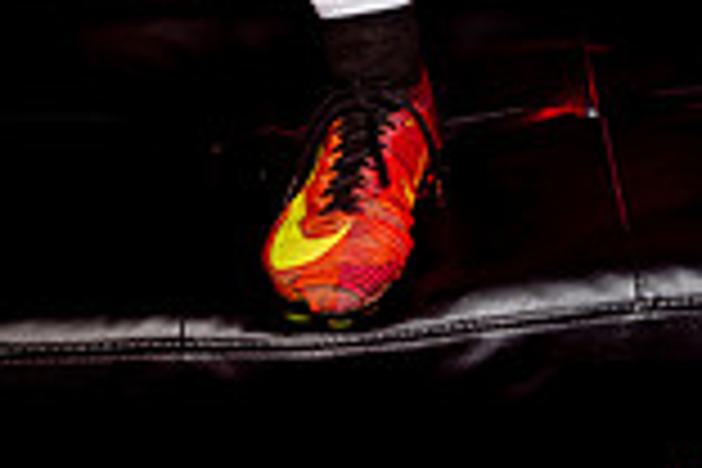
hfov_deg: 19.4
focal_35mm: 104
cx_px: 585
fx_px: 2028
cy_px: -526
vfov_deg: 11.6
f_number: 4.5
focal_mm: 36
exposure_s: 1/250
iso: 160
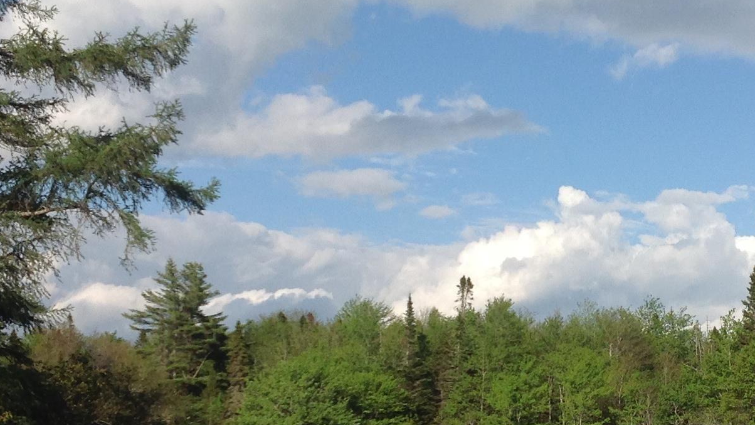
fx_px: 1641
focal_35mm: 82
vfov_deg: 14.7
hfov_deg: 25.6
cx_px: 559
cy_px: 261
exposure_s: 1/2747
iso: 50
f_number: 2.4
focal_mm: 4.28
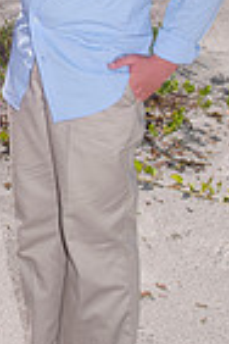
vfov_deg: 14.5
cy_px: 10
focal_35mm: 139
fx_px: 1326
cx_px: -60
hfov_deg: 9.7
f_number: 13
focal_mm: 29
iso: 100
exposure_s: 1/250
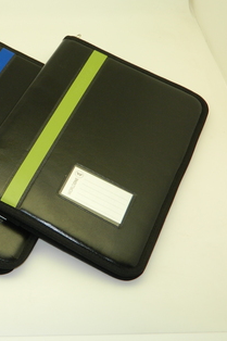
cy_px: 149
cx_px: -31
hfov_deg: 21.9
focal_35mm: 58
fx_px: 549
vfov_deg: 34.5
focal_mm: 6.2
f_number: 3.3
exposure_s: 1/40
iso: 80
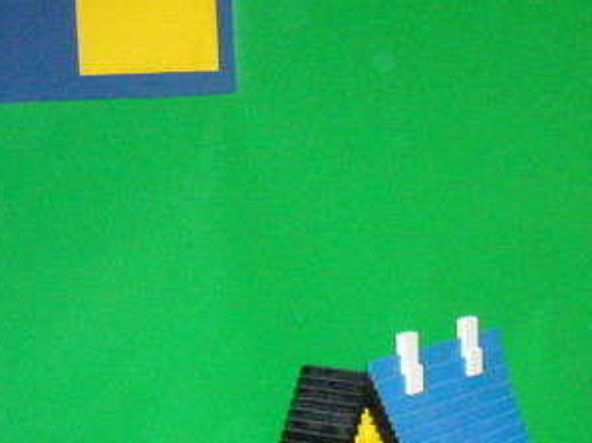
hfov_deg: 20.2
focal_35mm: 94
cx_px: 592
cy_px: 465
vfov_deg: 15.4
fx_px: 1606
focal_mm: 5.8
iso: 400
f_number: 2.8
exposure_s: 1/30
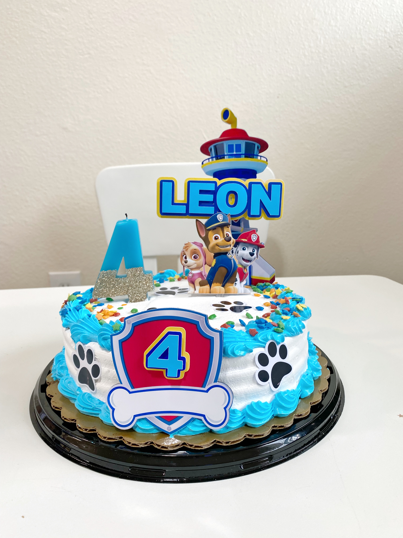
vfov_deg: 67.3
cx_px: 202
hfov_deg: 53.1
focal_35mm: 26
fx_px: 404
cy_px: 269
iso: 64
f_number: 1.8
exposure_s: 1/60
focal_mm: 4.25
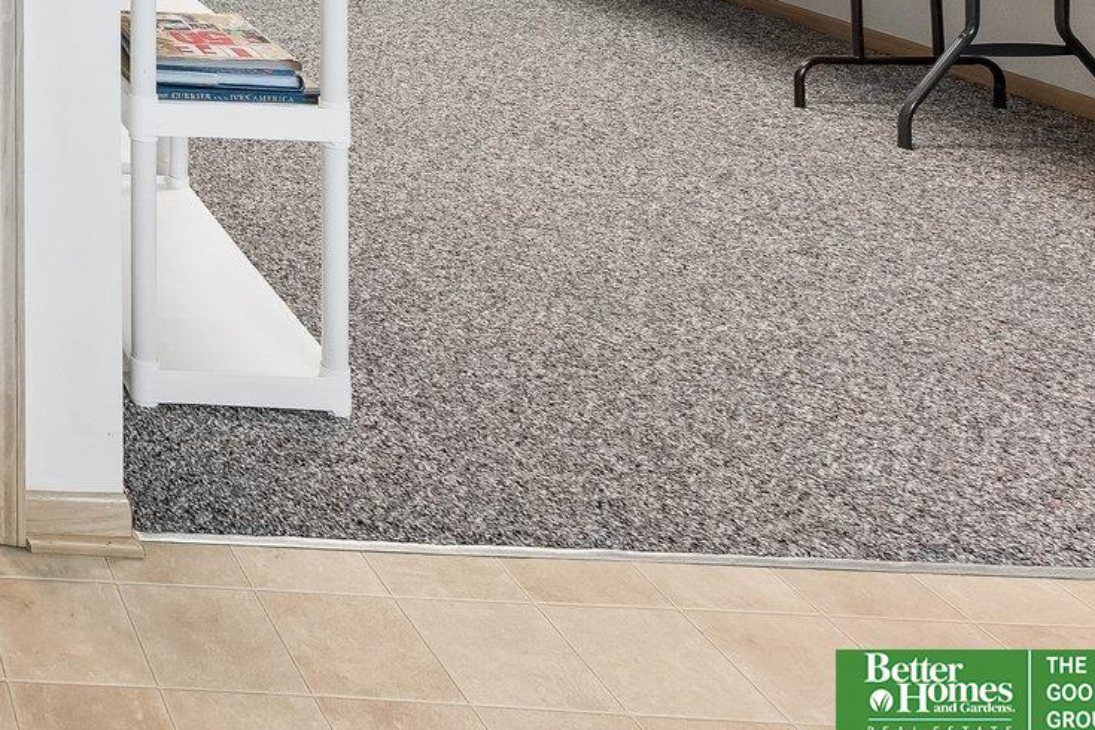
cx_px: -347
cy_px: -278
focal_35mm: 39
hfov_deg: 34.3
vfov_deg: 27.2
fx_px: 1186
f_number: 6.3
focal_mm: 14
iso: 500
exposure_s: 1/10
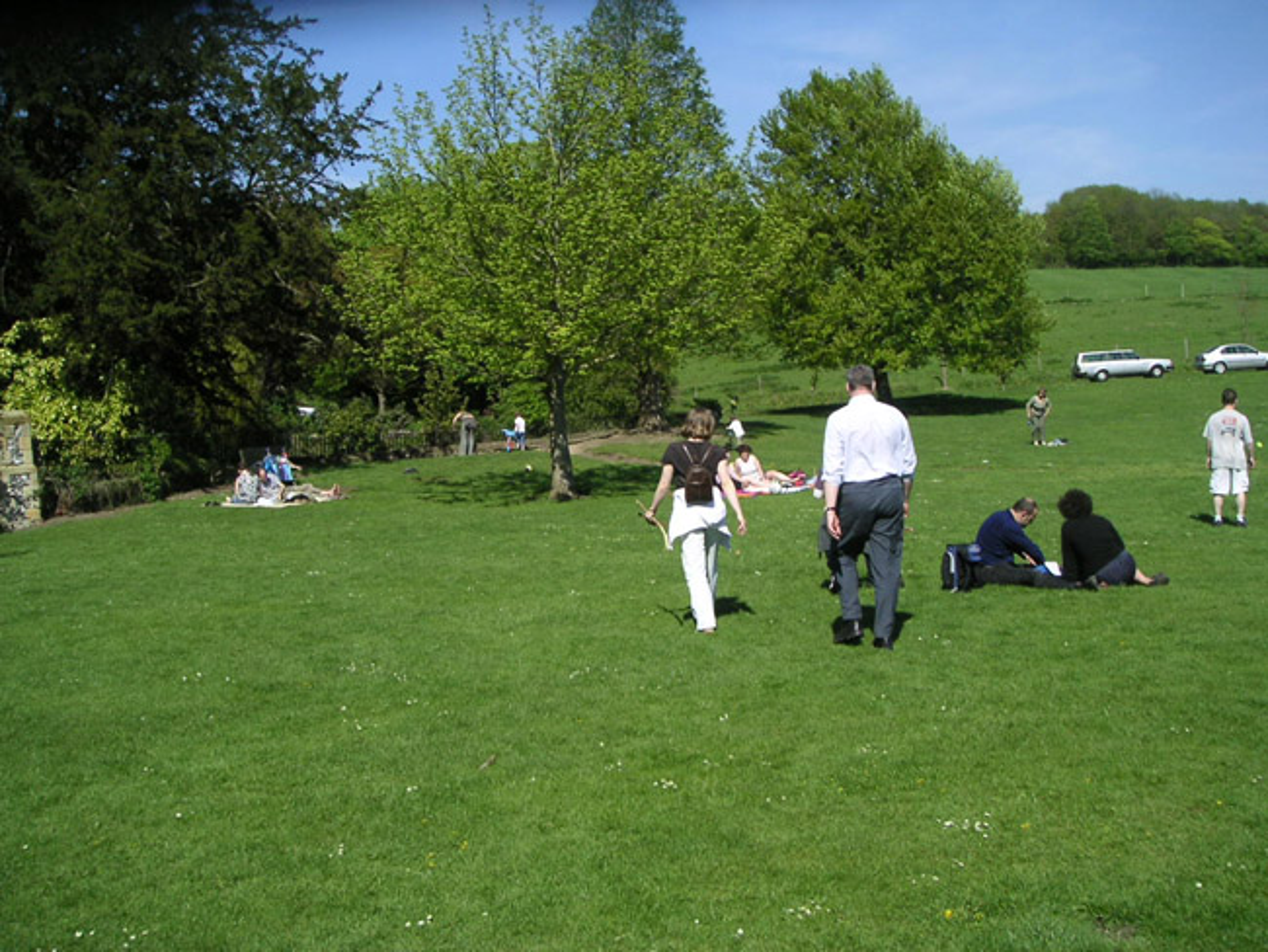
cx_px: 634
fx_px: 1392
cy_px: 476
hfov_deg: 49.0
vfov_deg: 37.7
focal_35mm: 38
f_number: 6.7
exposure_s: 1/180
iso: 50
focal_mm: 6
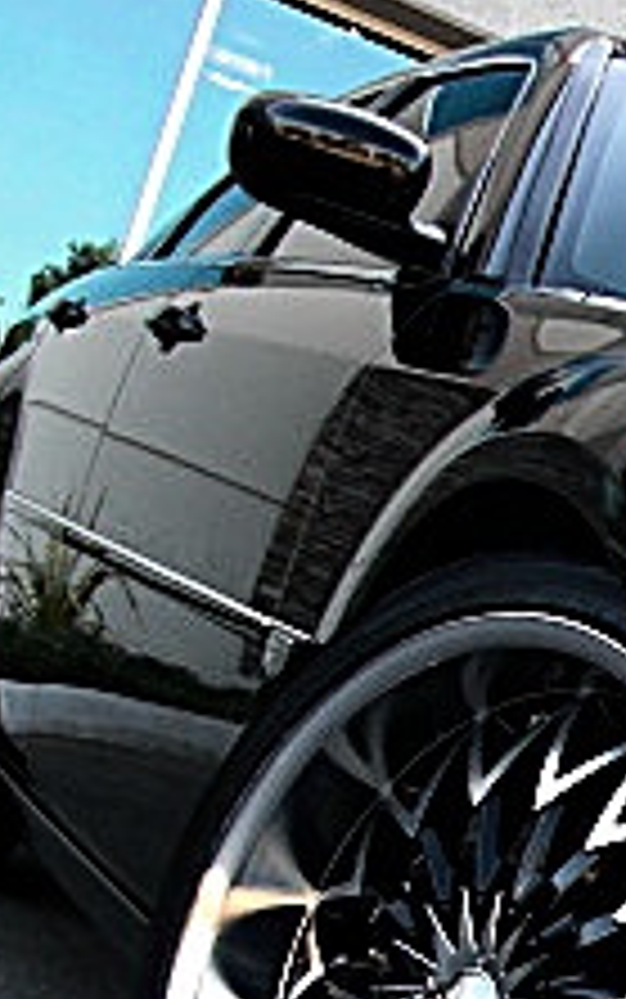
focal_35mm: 110
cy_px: 990
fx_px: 2999
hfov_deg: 11.1
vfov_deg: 18.5
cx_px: 1121
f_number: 2.8
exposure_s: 1/100
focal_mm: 6.3
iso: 50
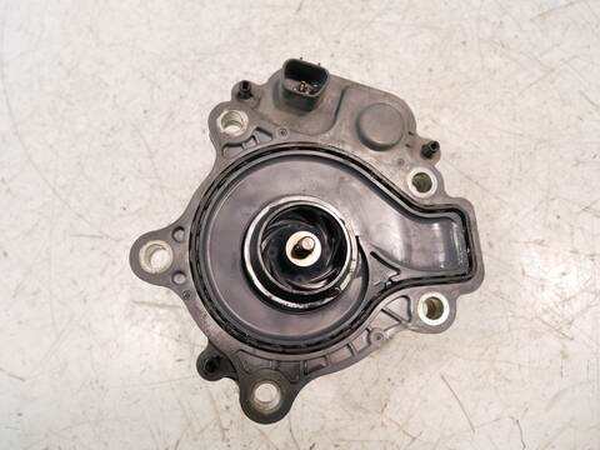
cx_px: 300
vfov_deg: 56.8
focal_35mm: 24
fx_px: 416
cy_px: 225
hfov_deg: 71.6
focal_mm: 12
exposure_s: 1/60
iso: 640
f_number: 3.5
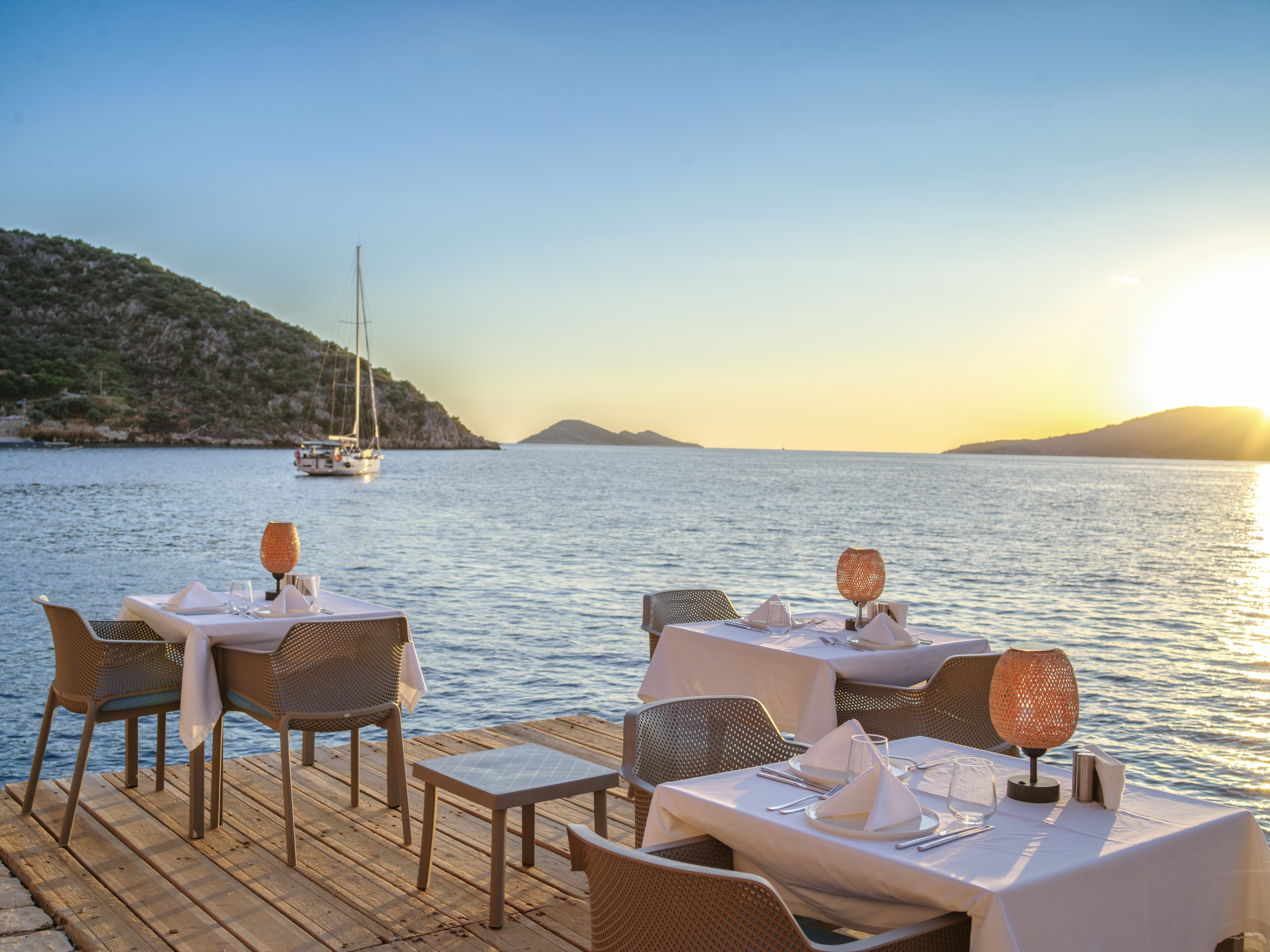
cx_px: 635
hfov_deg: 52.6
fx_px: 1284
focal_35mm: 35
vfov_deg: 40.7
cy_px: 476
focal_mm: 45
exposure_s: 1/160
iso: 200
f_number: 8
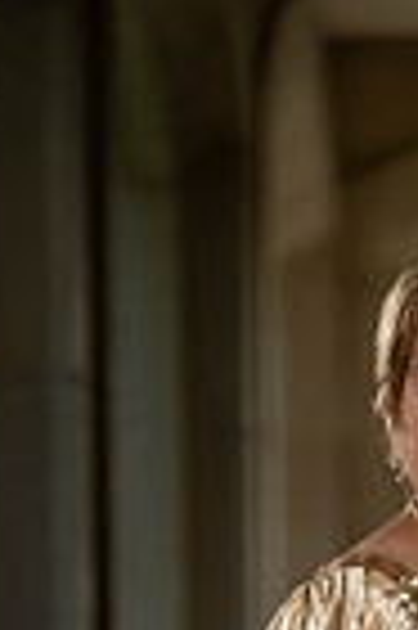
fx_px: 4784
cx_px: 607
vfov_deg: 7.4
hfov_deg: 5.0
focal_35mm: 274
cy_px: 963
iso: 200
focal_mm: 85
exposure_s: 1/1250
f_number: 2.2
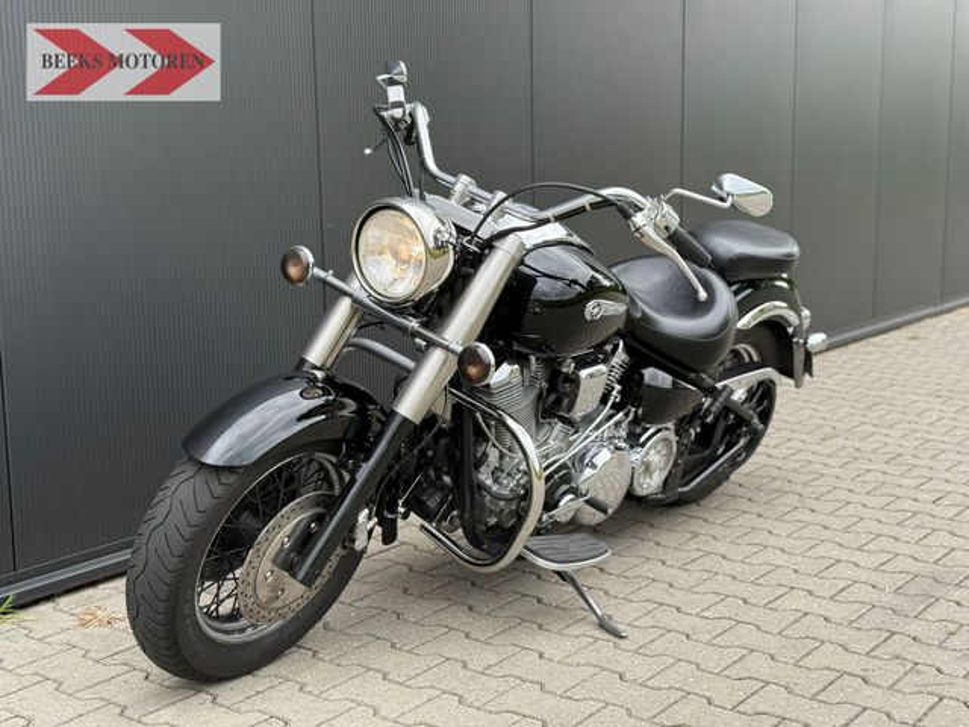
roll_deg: +0.6
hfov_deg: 39.7
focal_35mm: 48
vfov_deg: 30.3
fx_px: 1344
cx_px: 484
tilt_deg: -8.4
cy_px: 364
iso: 100
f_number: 1.78
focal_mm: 6.76
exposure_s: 1/364
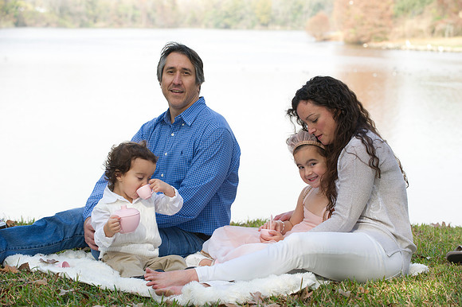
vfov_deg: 13.0
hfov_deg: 19.5
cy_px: 154
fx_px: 1347
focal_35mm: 105
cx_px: 231
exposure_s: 1/160
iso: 200
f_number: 5.6
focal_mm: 105
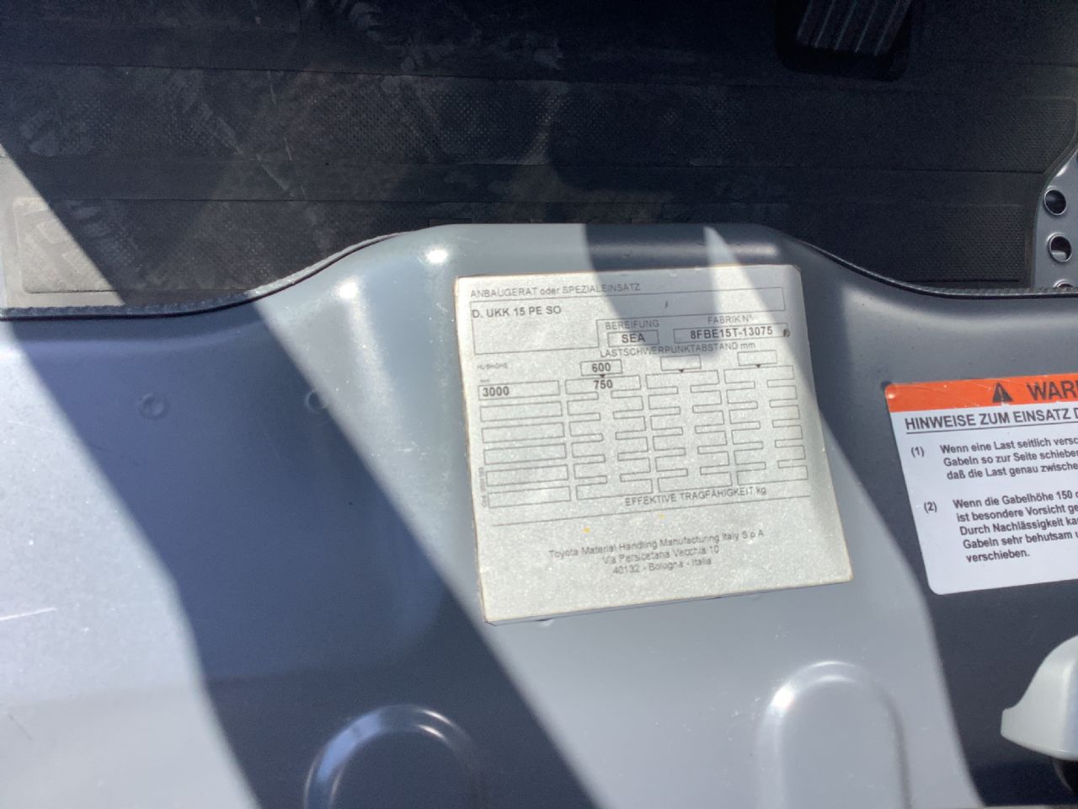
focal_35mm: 31
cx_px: 539
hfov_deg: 58.4
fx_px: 965
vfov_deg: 45.4
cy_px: 404
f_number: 2.4
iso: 25
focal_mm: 3.3
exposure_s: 1/617
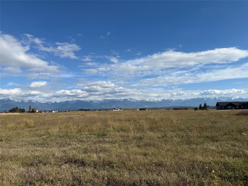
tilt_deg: +5.9
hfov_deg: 71.6
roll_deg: +1.5
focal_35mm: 24
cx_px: 124
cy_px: 93
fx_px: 172
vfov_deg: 56.8
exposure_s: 1/7353
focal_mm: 6.76
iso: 80
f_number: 1.78
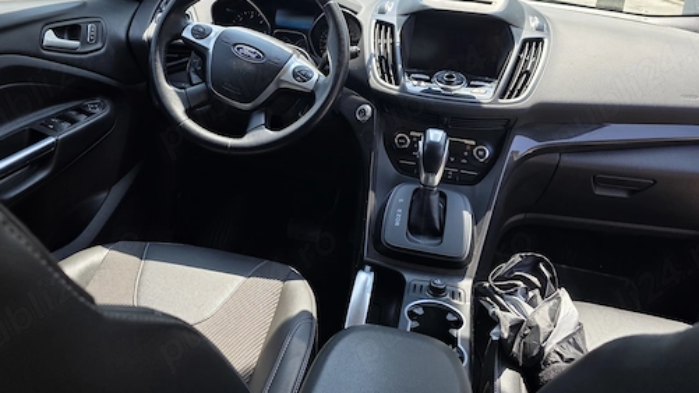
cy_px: 99
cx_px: 345
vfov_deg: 38.0
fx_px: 556
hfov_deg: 64.3
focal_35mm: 30
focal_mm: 6.3
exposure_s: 1/1350
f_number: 1.7
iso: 80
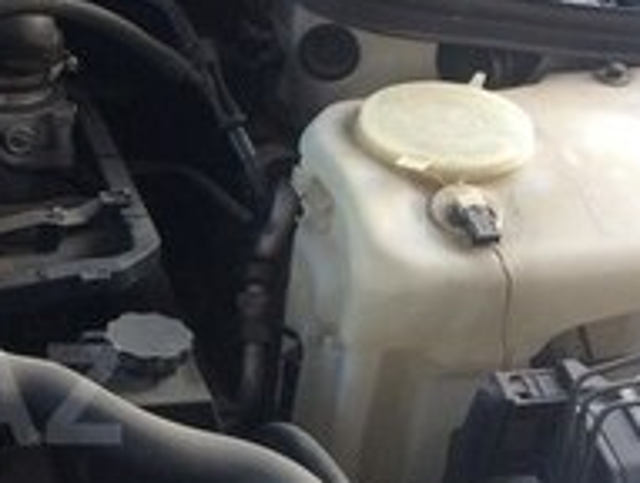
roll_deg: -0.3
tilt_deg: -37.0
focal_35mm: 100
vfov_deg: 14.7
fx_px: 1852
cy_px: 394
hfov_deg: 18.1
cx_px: -221
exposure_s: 1/100
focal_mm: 4.15
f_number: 2.2
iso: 64
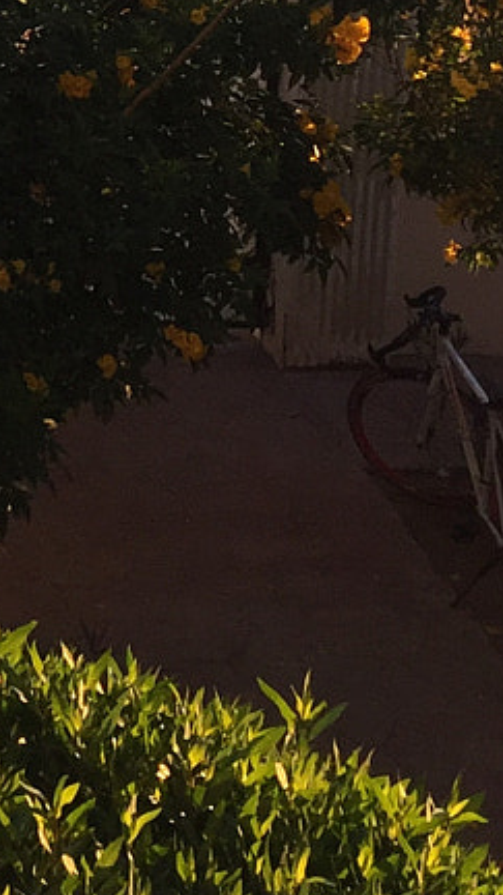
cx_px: -544
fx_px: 2774
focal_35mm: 117
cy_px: -290
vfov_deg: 17.1
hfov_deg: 9.6
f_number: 2.2
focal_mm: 4.15
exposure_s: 1/694
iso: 32
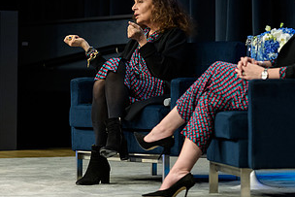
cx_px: 180
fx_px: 1566
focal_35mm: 191
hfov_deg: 10.8
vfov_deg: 7.2
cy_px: 60
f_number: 3.2
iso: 1000
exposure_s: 1/200
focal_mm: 100
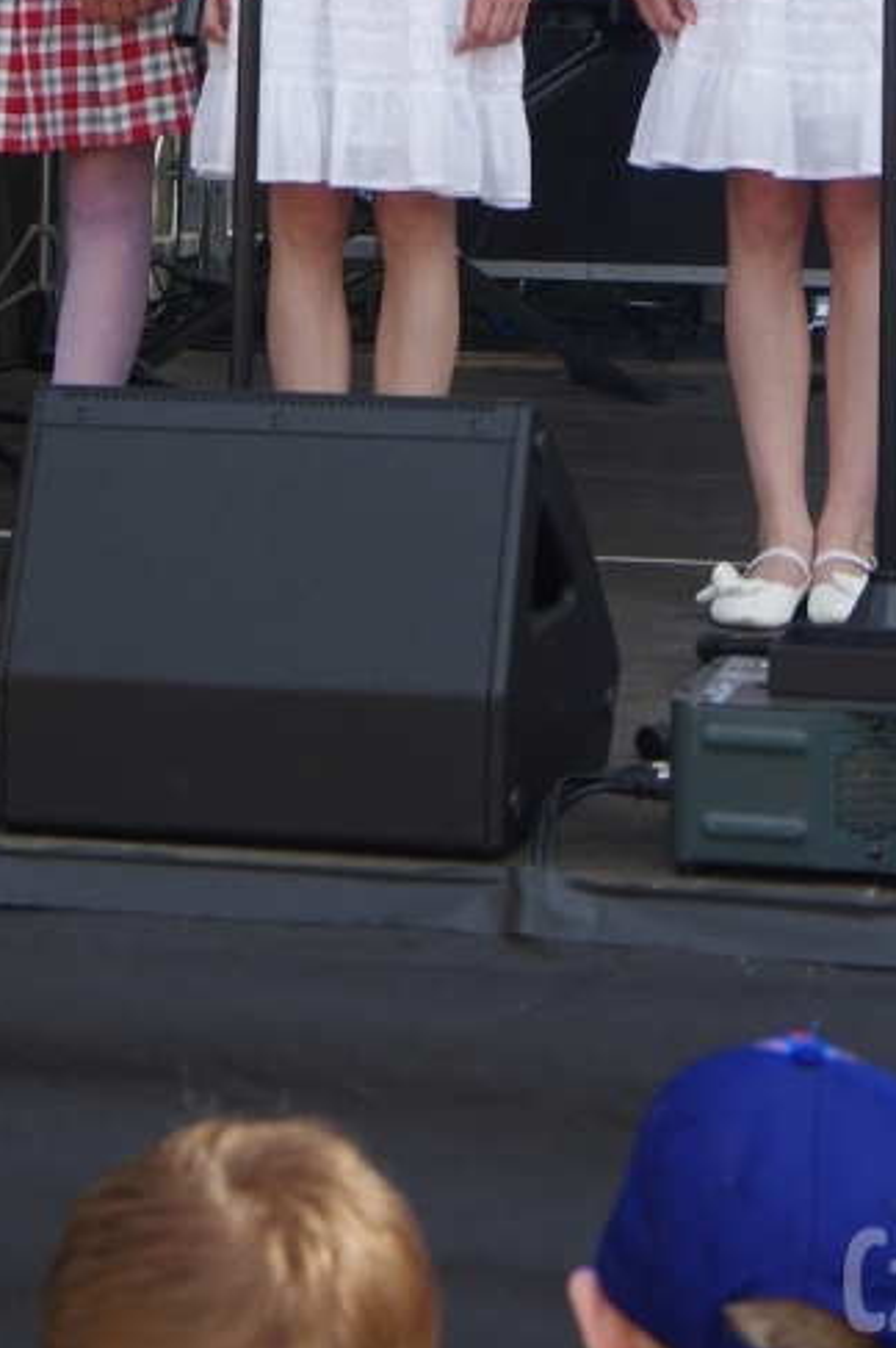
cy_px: -285
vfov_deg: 14.9
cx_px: 429
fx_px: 4972
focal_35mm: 133
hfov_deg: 10.3
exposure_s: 1/160
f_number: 7.1
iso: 200
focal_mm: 36
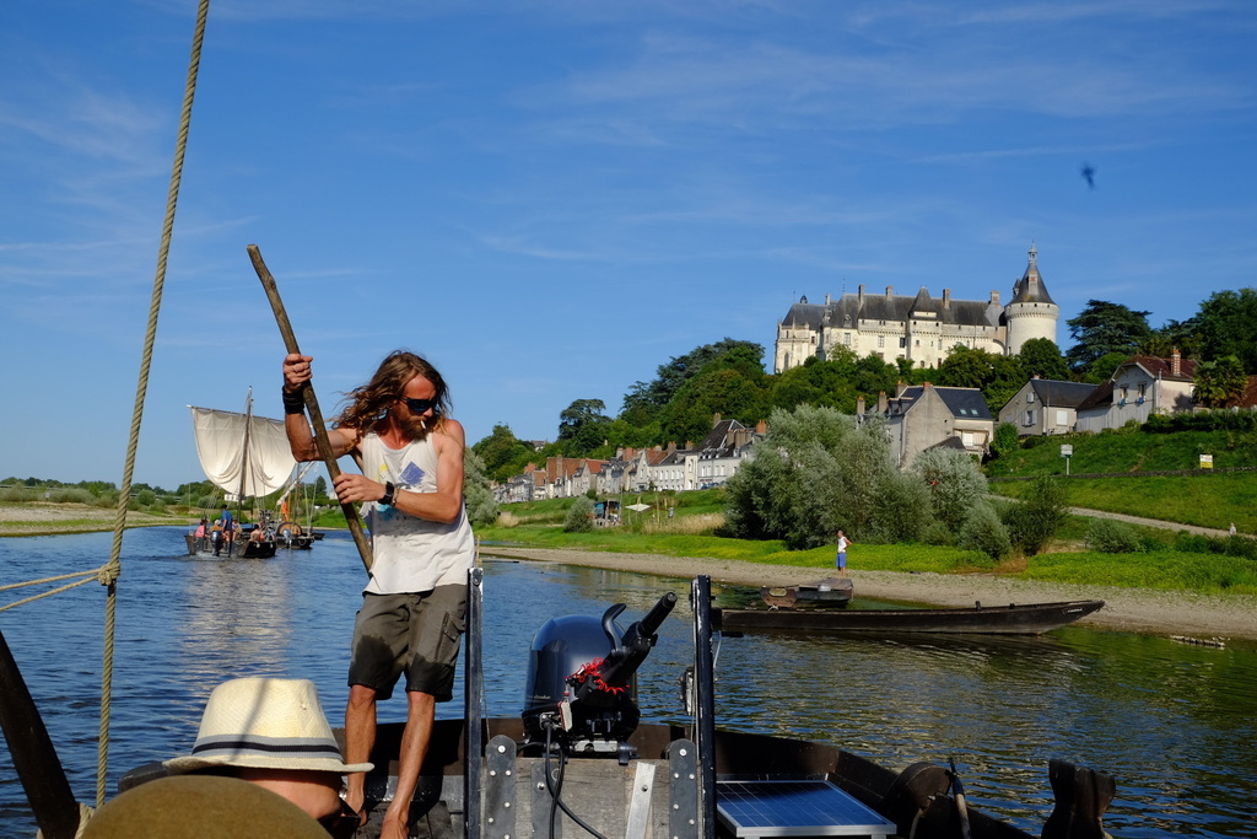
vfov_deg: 35.1
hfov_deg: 50.7
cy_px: 420
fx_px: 1327
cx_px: 628
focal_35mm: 38
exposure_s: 1/400
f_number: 9
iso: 200
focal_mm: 25.4
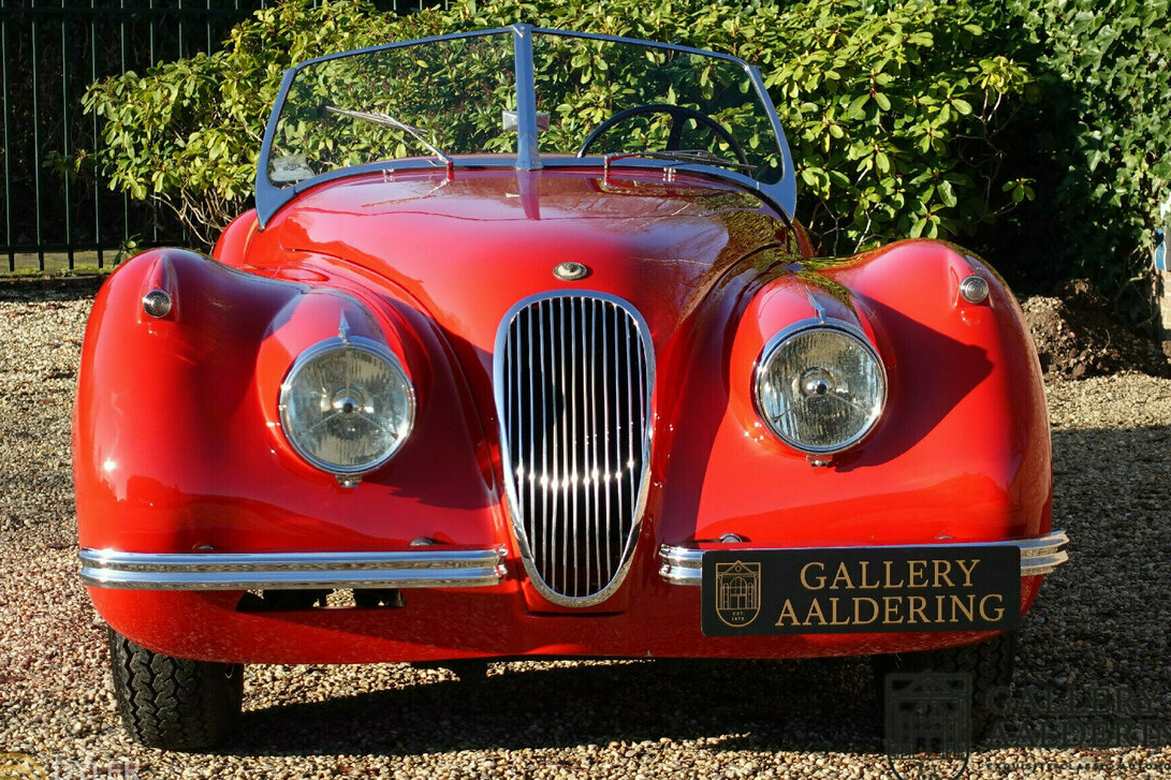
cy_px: 398
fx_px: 2504
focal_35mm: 77
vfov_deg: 17.7
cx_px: 613
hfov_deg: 26.3
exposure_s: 1/640
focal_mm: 25.7
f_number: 3.2
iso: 125
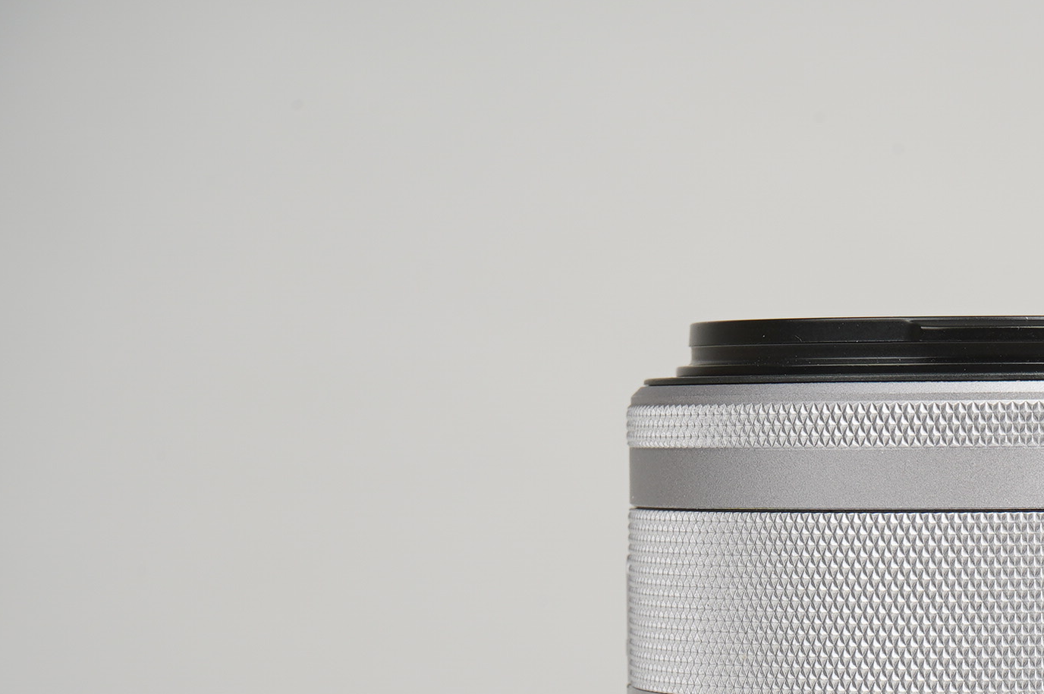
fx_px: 4433
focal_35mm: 153
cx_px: 1071
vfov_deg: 8.9
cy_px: 724
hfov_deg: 13.2
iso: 200
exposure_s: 1/160
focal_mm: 70
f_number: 16
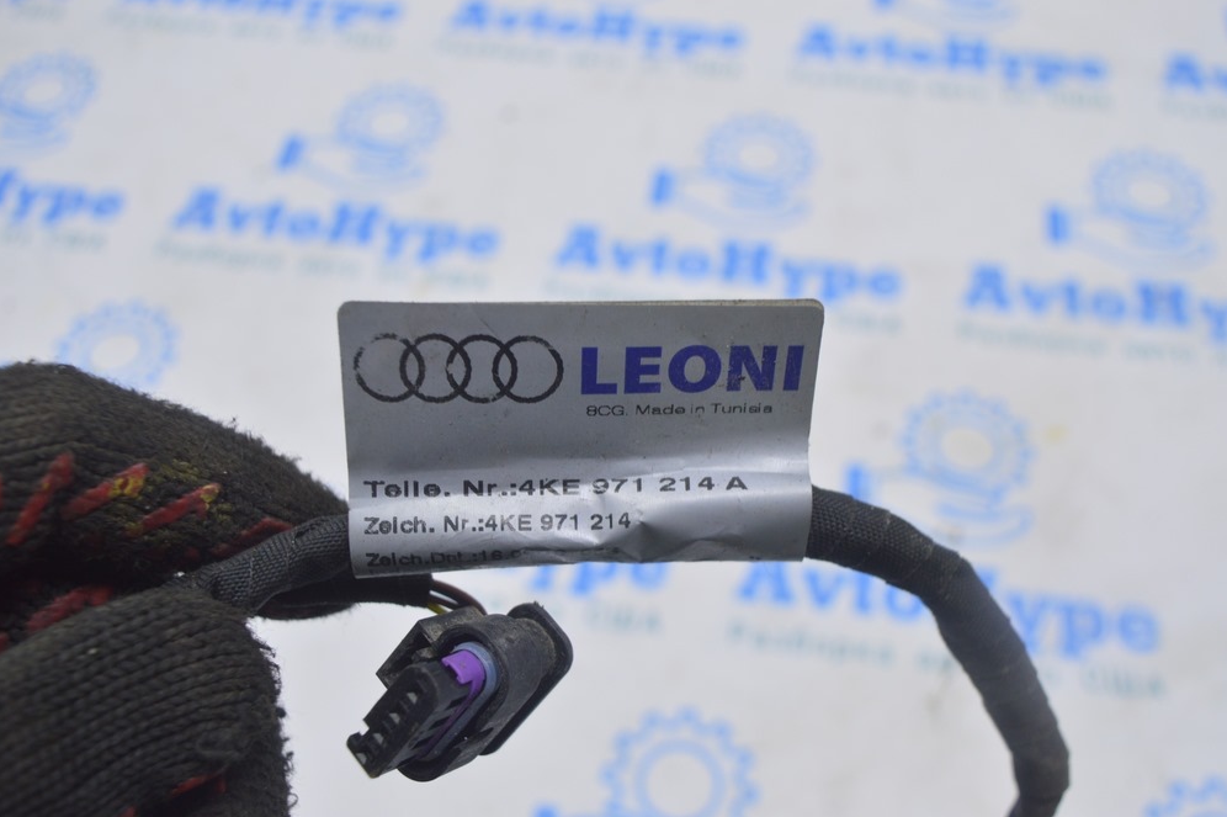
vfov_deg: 35.9
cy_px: 410
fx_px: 1260
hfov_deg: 51.9
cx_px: 606
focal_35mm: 37
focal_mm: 24
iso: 400
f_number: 5.6
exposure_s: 1/25
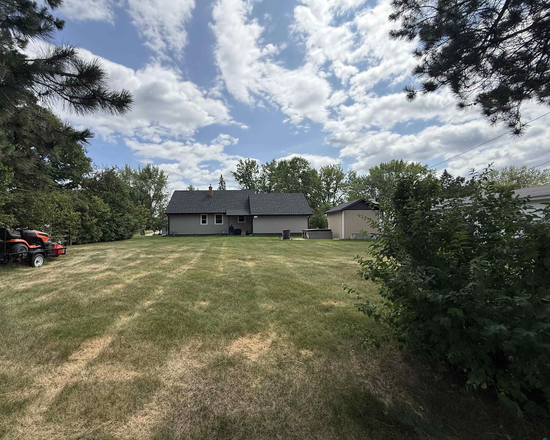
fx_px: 244
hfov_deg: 96.5
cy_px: 221
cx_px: 249
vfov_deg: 84.0
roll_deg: +0.5
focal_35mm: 15
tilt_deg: +1.9
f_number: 2.2
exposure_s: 1/3125
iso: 64
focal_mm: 2.22
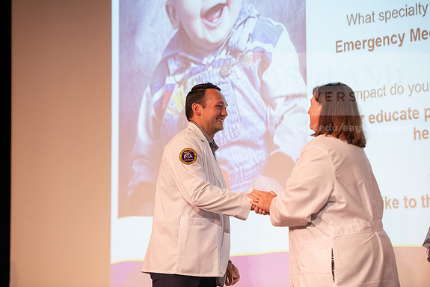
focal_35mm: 117
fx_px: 1397
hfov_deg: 17.5
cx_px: 214
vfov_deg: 11.7
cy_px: 144
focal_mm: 116
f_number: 3.2
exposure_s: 1/200
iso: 3200
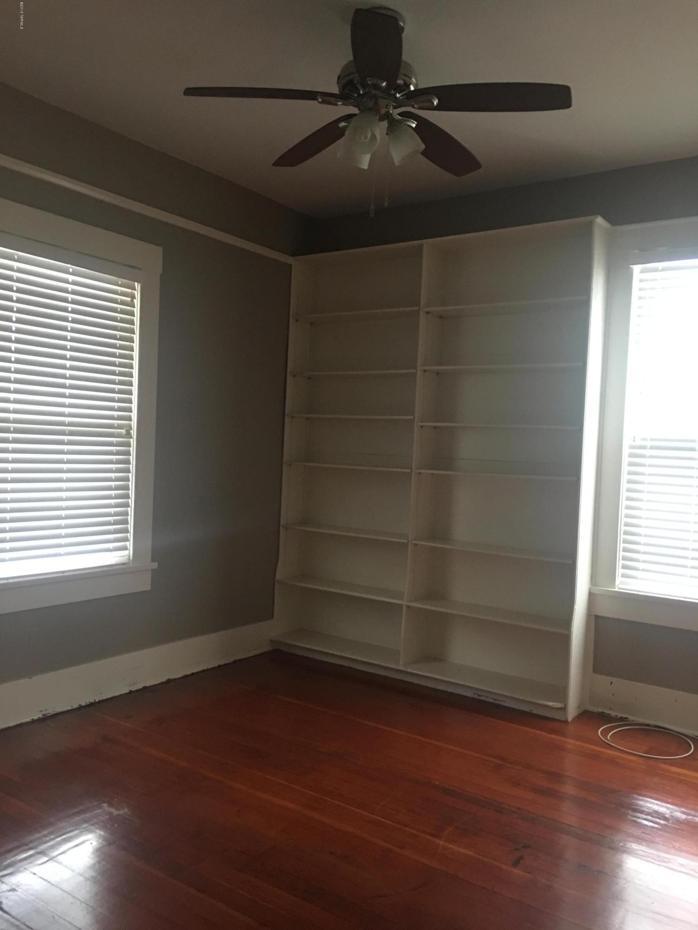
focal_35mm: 29
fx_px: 780
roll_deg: -2.1
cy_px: 465
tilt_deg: +0.1
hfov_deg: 48.2
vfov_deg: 61.7
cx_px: 349
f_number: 2.2
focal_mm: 4.15
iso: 80
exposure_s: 1/15
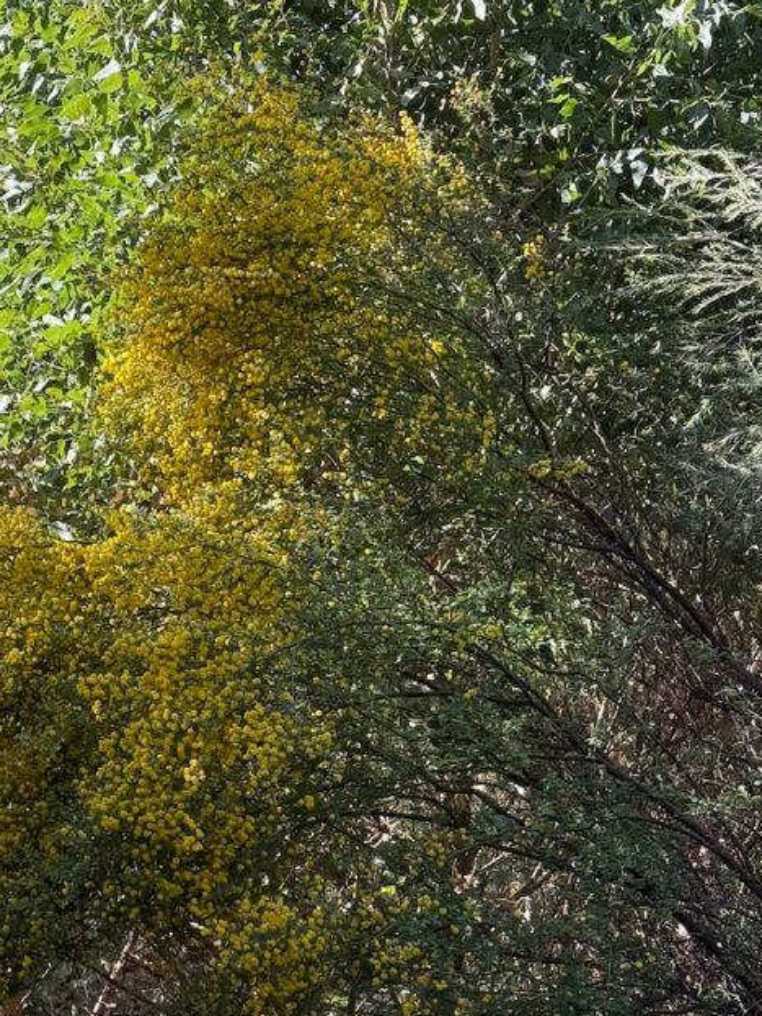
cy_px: 668
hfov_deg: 18.5
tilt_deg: +0.7
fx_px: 2317
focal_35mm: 79
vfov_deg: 24.6
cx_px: 171
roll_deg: -0.9
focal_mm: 6.76
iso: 80
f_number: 1.78
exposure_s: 1/450
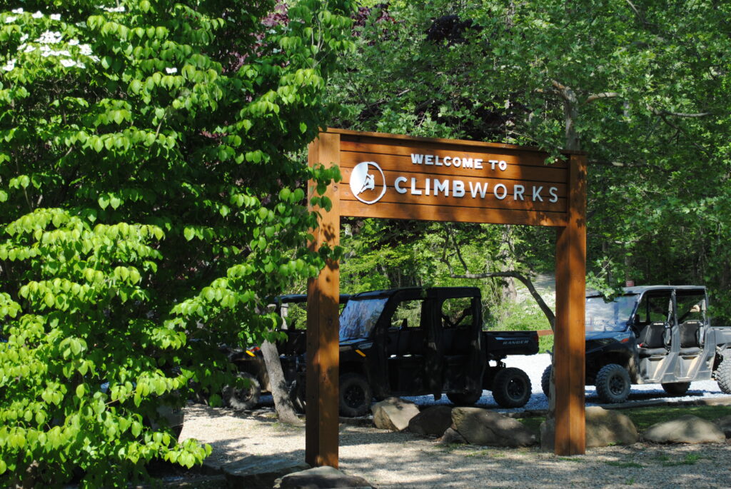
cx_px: 366
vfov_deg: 22.7
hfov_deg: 33.4
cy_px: 244
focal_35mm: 60
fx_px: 1220
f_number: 5.6
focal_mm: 40
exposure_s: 1/250
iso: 125
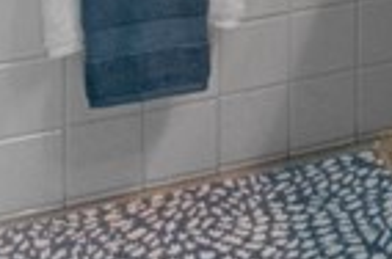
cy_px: -484
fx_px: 1249
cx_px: 591
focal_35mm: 115
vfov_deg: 9.6
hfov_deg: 16.3
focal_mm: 15
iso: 1000
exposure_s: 1/30
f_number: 7.1
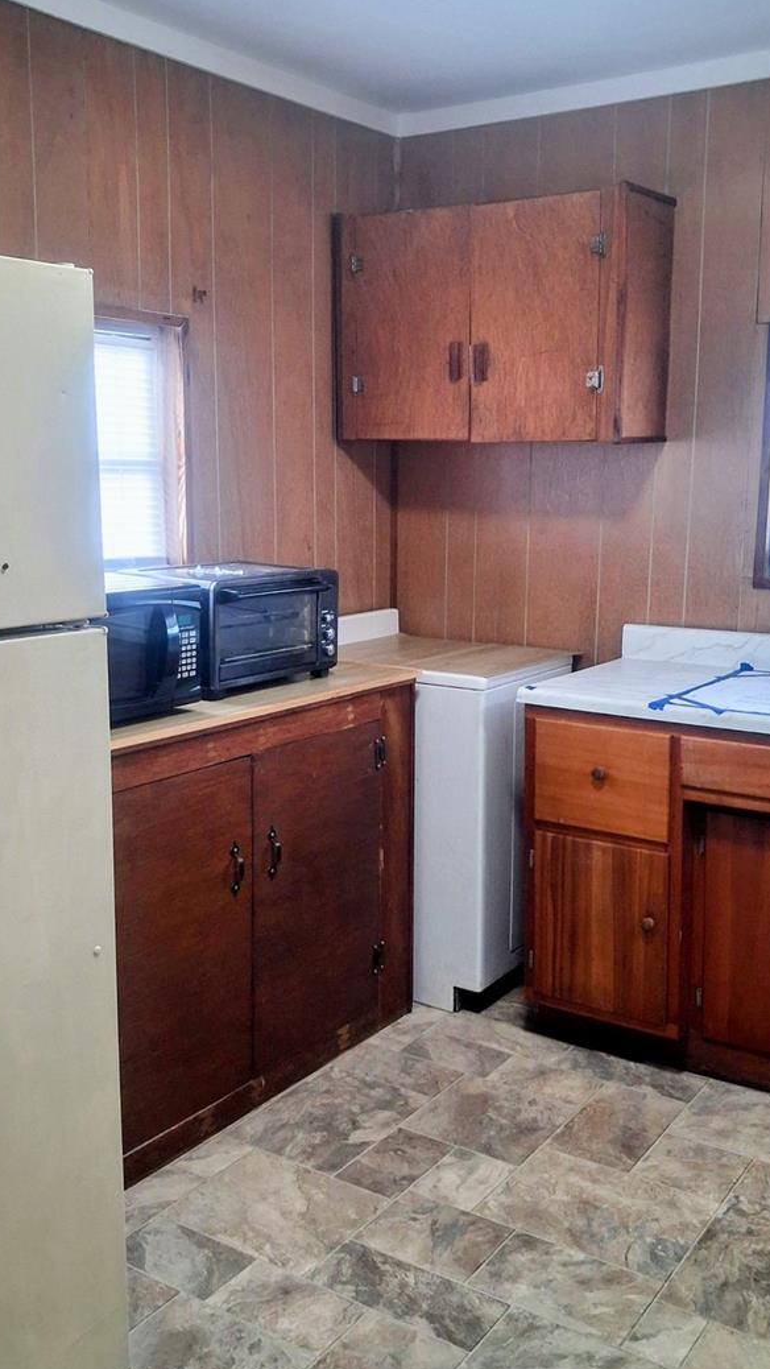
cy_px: 681
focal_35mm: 34
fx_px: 1234
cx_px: 392
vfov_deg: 58.0
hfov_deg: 34.7
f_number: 1.8
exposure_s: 1/50
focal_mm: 4
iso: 250
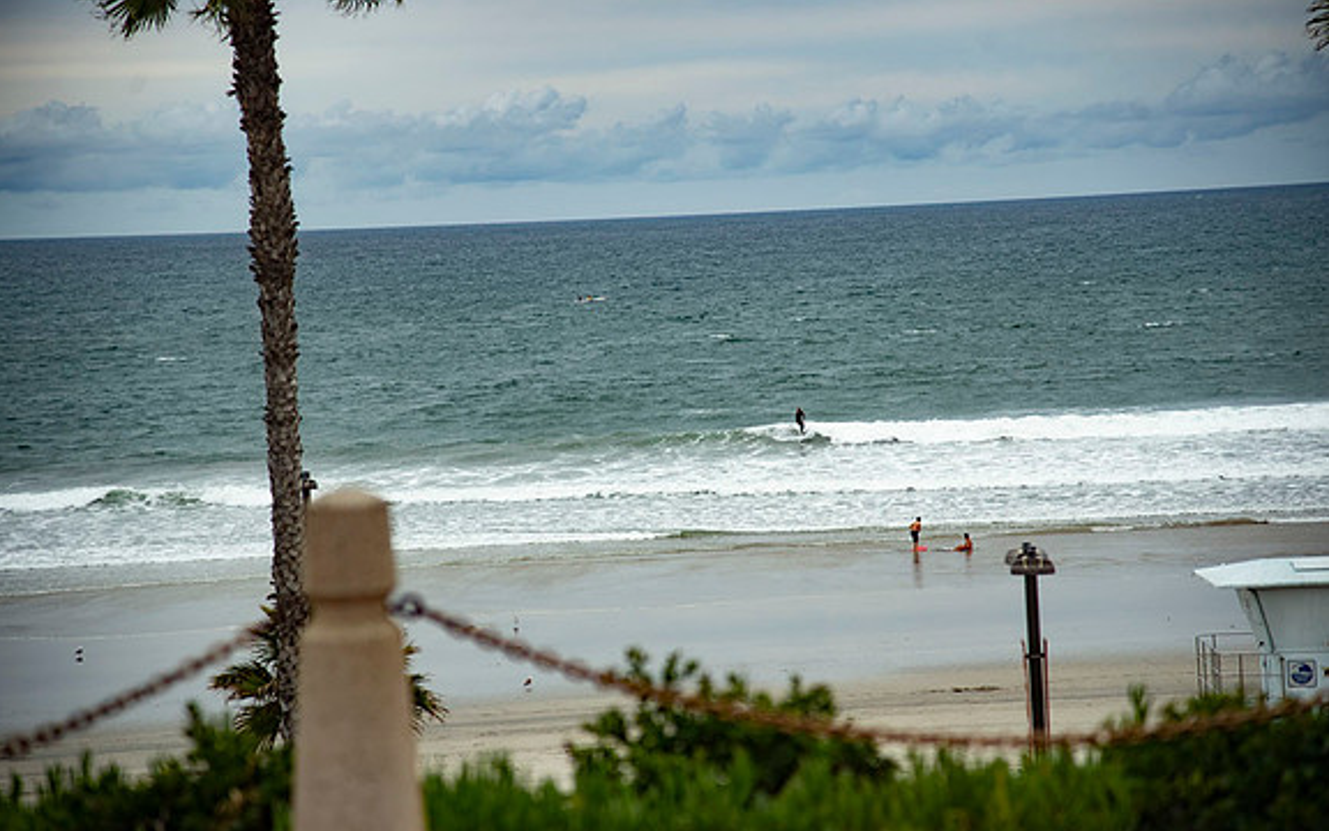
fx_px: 4165
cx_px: 662
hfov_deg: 18.1
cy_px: 410
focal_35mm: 115
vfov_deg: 11.4
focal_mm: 112
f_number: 4
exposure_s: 1/1250
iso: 400
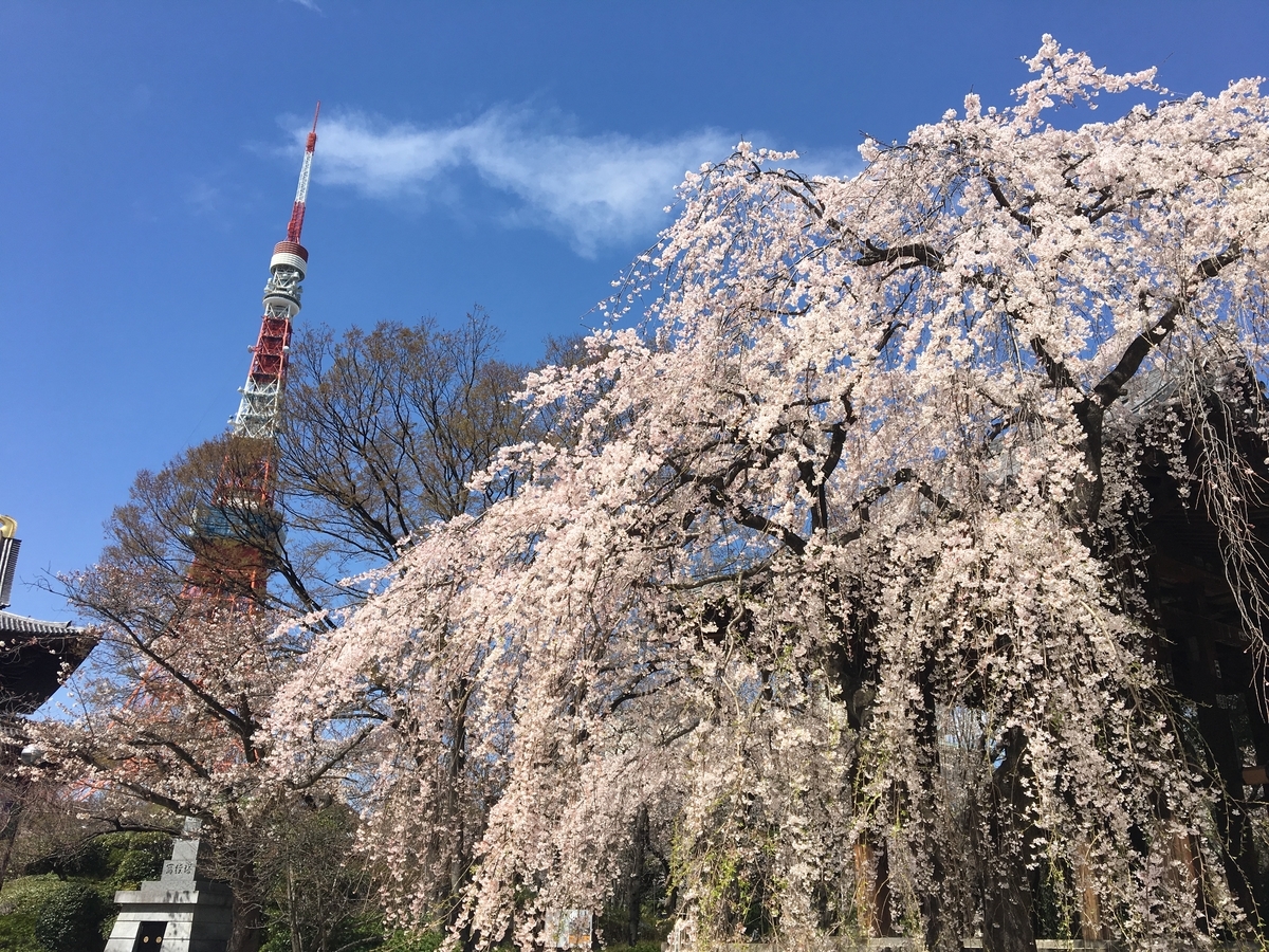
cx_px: 634
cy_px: 476
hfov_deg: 61.7
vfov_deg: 48.2
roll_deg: -1.4
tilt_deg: +25.4
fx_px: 1063
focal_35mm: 29
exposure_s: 1/1748
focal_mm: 4.15
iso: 25
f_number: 2.2
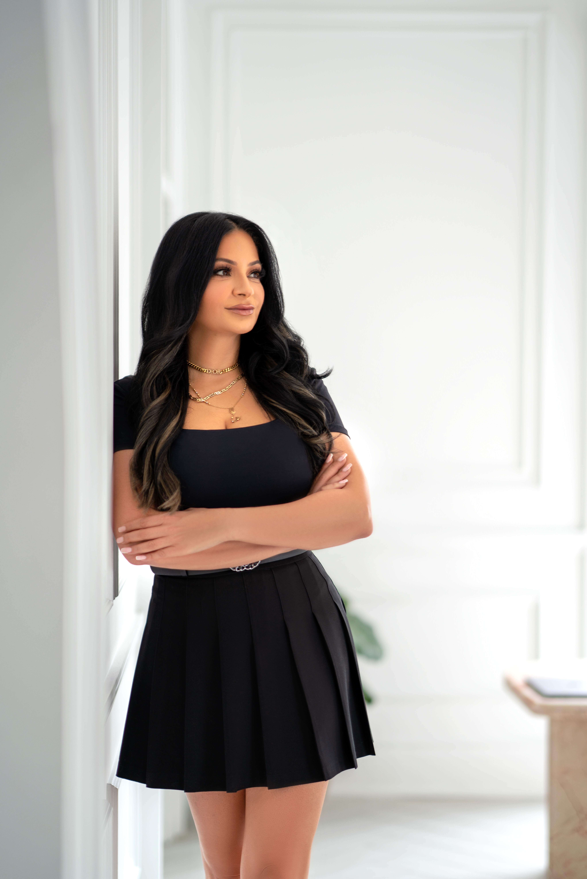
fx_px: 2078
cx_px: 294
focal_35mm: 85
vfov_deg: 23.9
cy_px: 440
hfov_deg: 16.1
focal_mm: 85
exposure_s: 1/320
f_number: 1.4
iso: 100
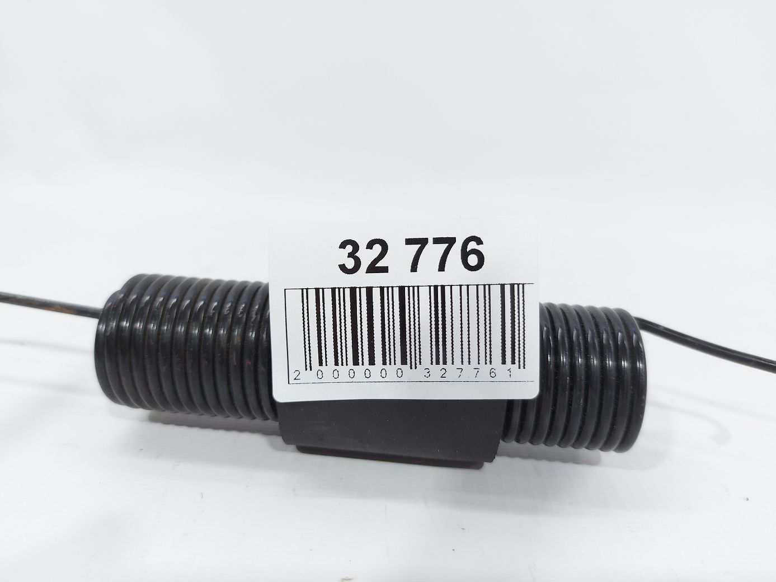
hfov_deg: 71.6
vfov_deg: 56.8
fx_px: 538
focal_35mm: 24
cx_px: 388
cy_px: 291
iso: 64
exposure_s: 1/50
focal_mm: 5.23
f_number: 1.8
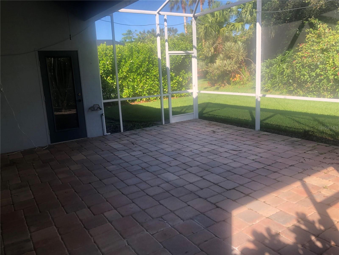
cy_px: 128
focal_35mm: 28
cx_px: 170
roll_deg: +2.7
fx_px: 274
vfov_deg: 49.7
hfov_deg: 63.4
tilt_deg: -11.6
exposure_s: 1/211
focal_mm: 3.99
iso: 20
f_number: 1.8
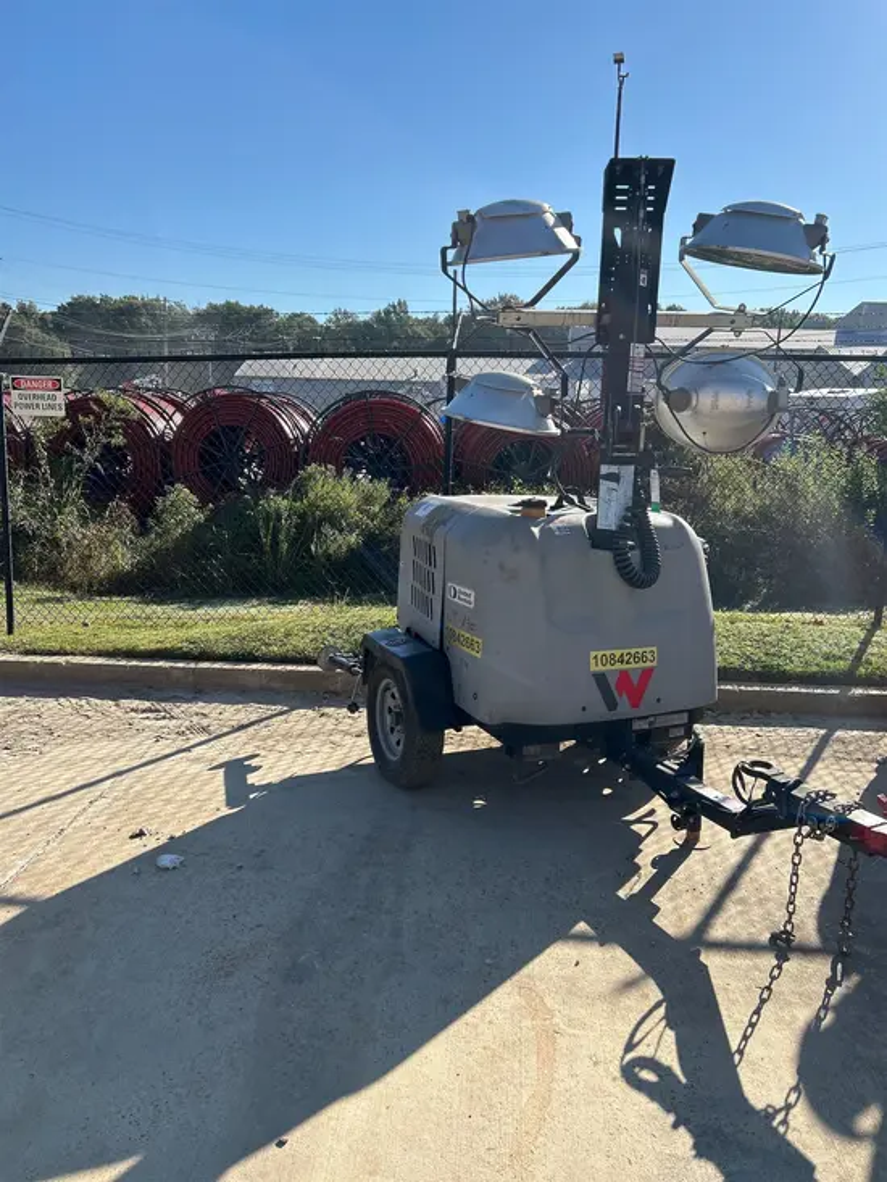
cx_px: 444
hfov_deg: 53.1
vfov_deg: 67.3
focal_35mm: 26
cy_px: 591
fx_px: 888
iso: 50
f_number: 1.5
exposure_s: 1/3571
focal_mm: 5.7
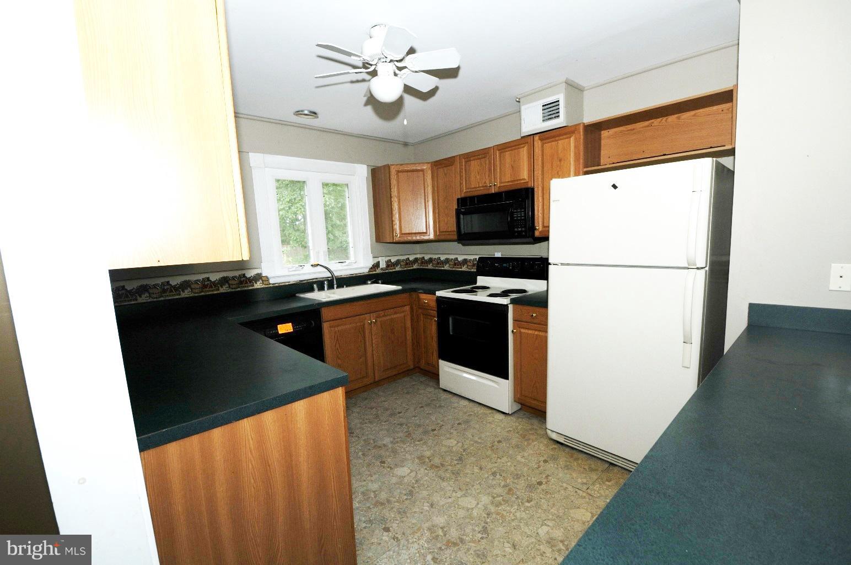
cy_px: 282
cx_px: 426
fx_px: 354
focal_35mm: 15
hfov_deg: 100.5
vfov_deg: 77.2
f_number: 5
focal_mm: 10
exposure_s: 1/60
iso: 200
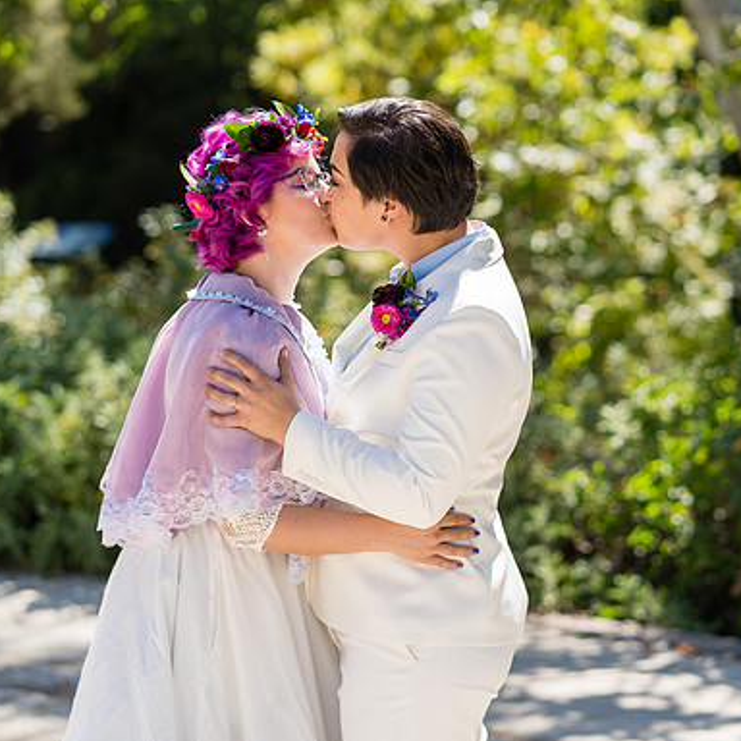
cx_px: 394
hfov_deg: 16.0
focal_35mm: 109
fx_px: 2640
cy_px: 371
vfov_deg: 16.0
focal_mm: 85
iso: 100
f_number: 2.8
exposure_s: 1/640
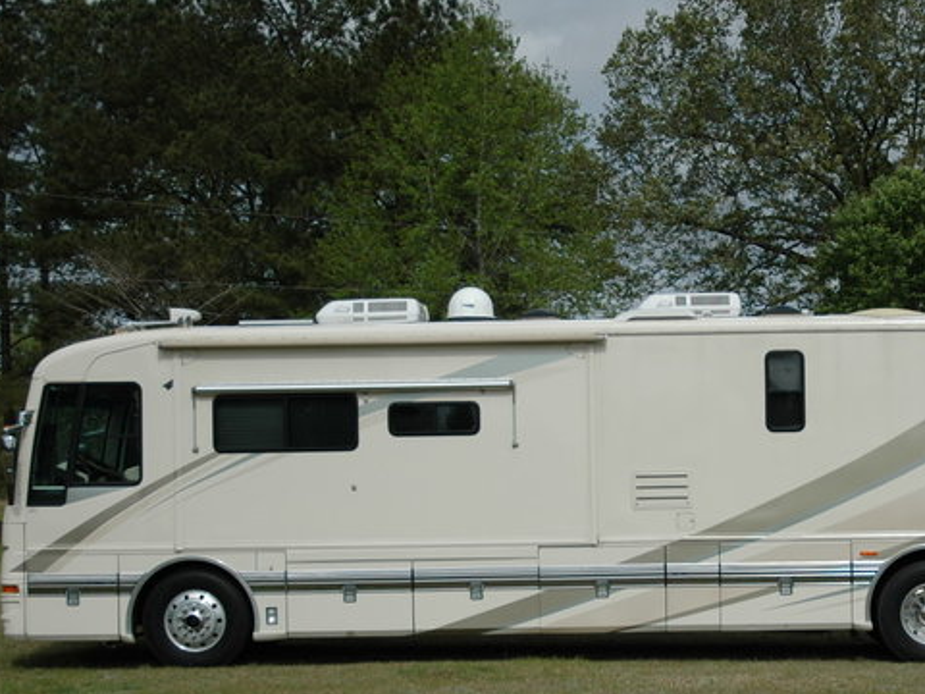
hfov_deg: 29.5
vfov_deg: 22.6
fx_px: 1732
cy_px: 467
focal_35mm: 65
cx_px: 682
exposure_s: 1/4000
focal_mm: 27
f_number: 3.8
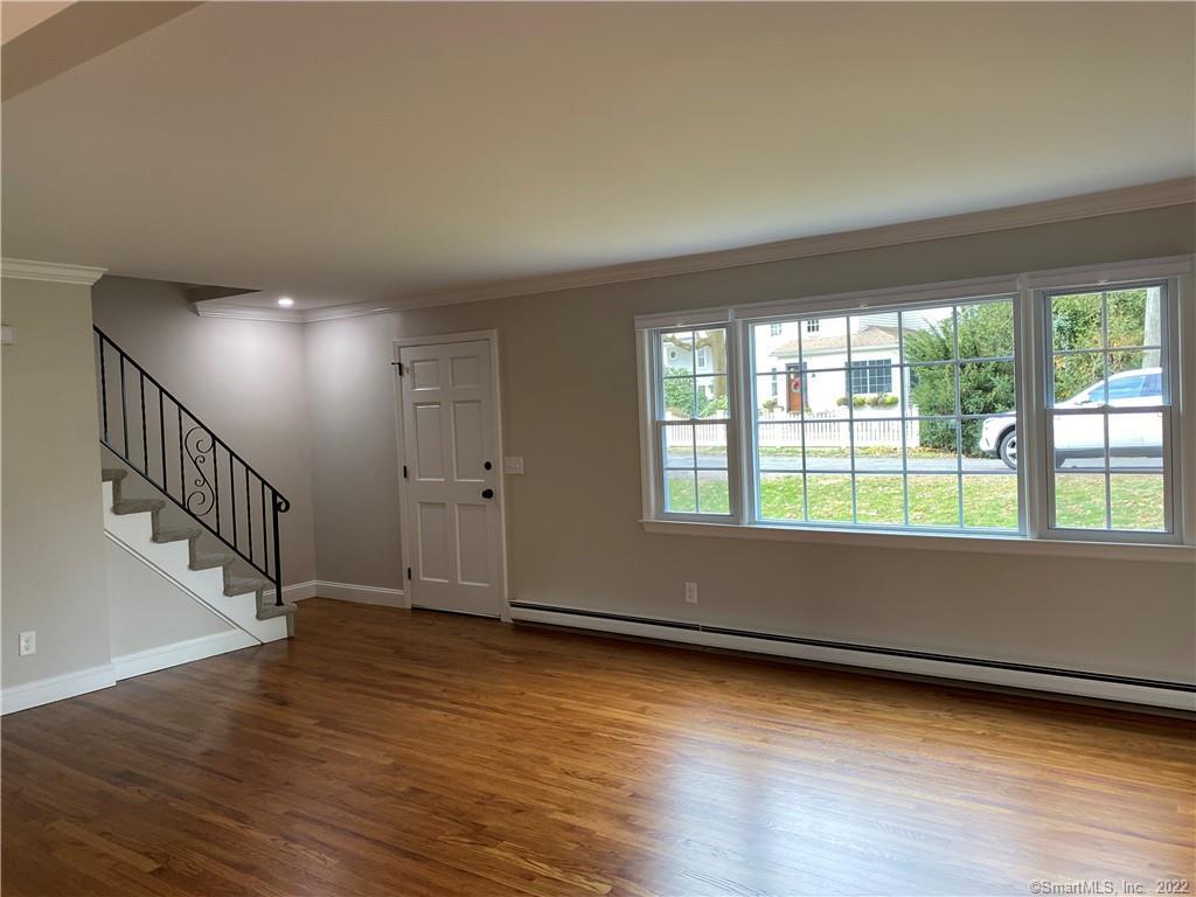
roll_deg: +1.5
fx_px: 898
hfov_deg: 67.3
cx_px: 598
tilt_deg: -2.9
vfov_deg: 53.1
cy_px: 448
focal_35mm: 26
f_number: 1.8
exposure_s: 1/120
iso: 100
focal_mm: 4.25
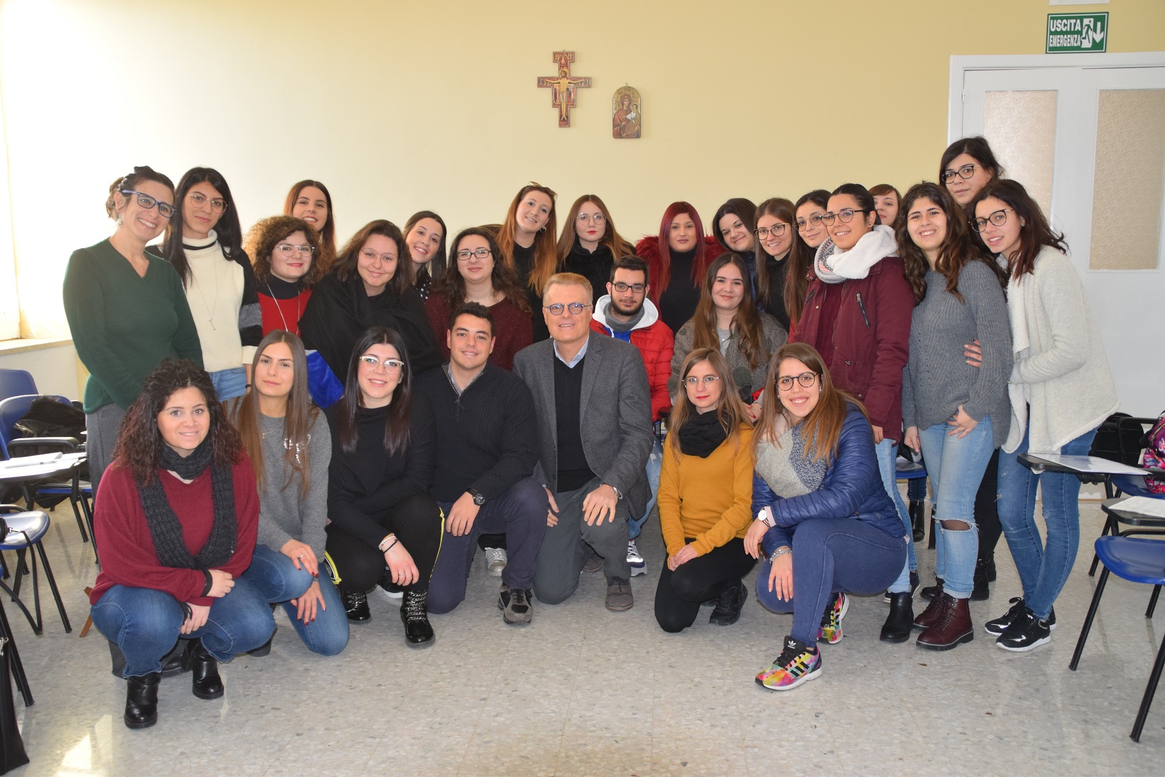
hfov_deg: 57.2
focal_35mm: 33
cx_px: 582
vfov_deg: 40.0
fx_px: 1068
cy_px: 388
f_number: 5
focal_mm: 22
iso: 800
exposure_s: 1/100
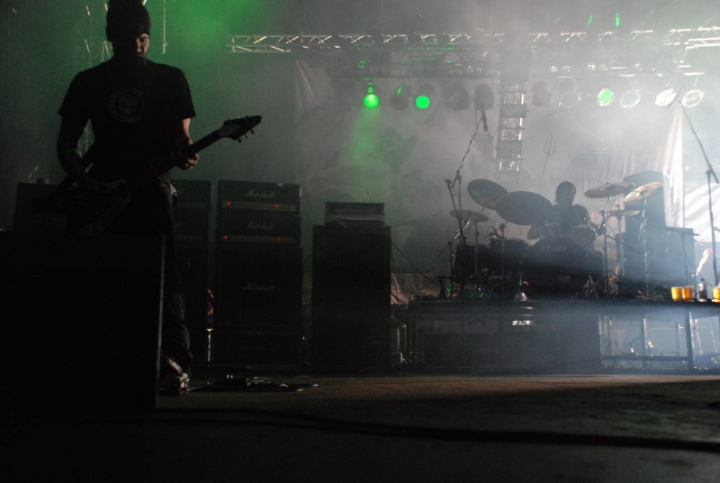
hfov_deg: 49.5
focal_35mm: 39
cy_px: 242
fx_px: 781
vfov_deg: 34.3
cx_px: 360
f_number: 3.8
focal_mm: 26
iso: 1600
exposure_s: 1/45
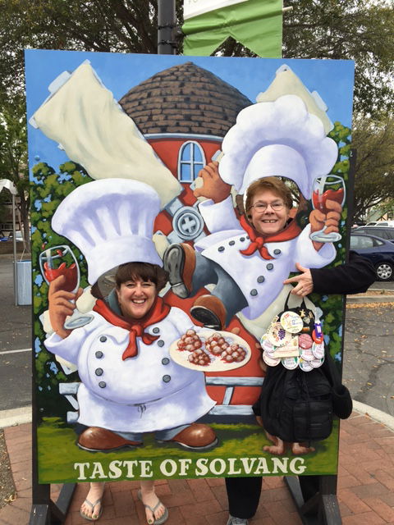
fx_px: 440
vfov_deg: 61.7
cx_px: 197
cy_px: 262
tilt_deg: -2.4
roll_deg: +0.3
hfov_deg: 48.2
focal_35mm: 29
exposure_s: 1/318
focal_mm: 4.15
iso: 25
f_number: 2.2
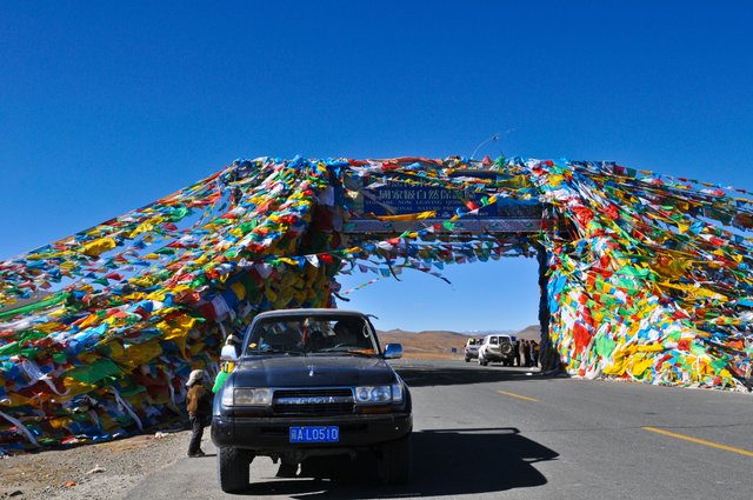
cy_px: 250
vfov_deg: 36.8
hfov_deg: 53.2
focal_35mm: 36
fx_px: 752
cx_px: 376
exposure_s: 1/1000
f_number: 8
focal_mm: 24
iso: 400
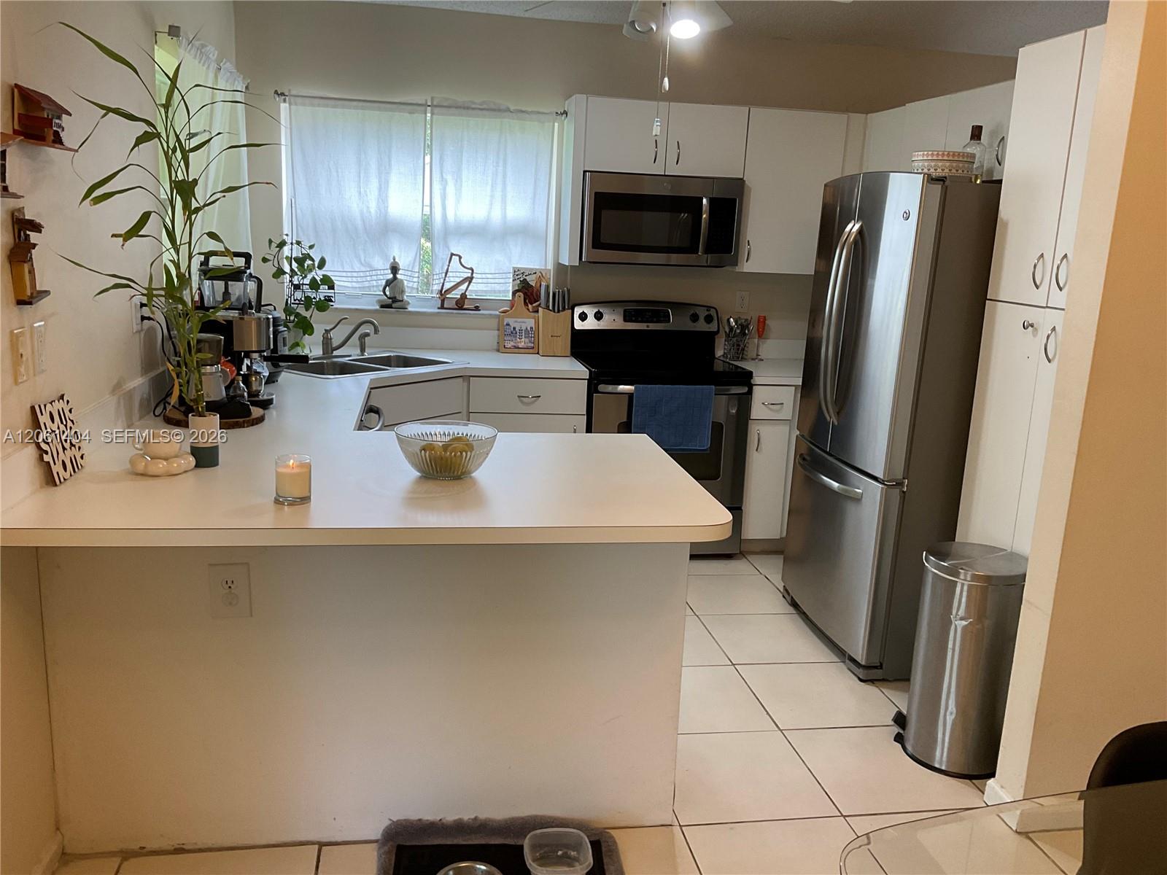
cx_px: 584
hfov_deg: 61.7
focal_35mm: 29
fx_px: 978
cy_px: 438
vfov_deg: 48.2
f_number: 1.8
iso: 50
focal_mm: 3
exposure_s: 1/60
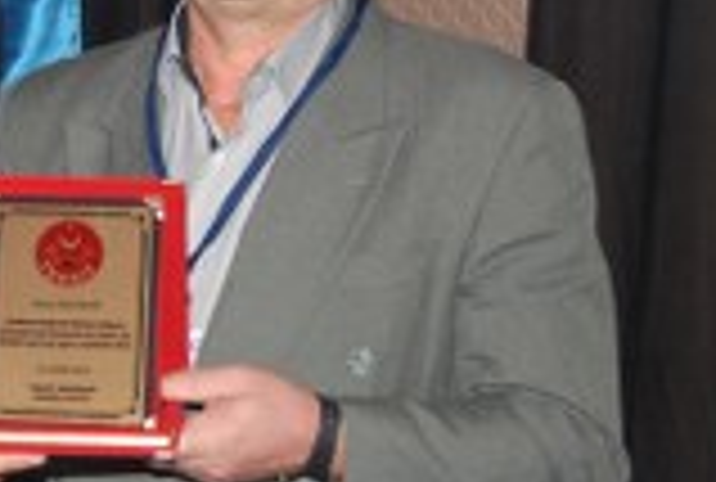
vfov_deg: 10.8
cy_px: 81
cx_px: 140
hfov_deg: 16.0
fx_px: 2533
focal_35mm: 127
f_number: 4.2
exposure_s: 1/60
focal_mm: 32
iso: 200
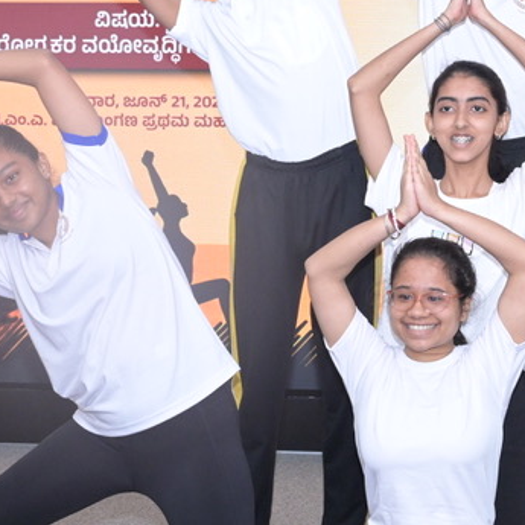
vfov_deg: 12.0
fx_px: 2488
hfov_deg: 12.0
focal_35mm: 145
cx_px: 479
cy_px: 237
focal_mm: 46
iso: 2500
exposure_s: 1/160
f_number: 8
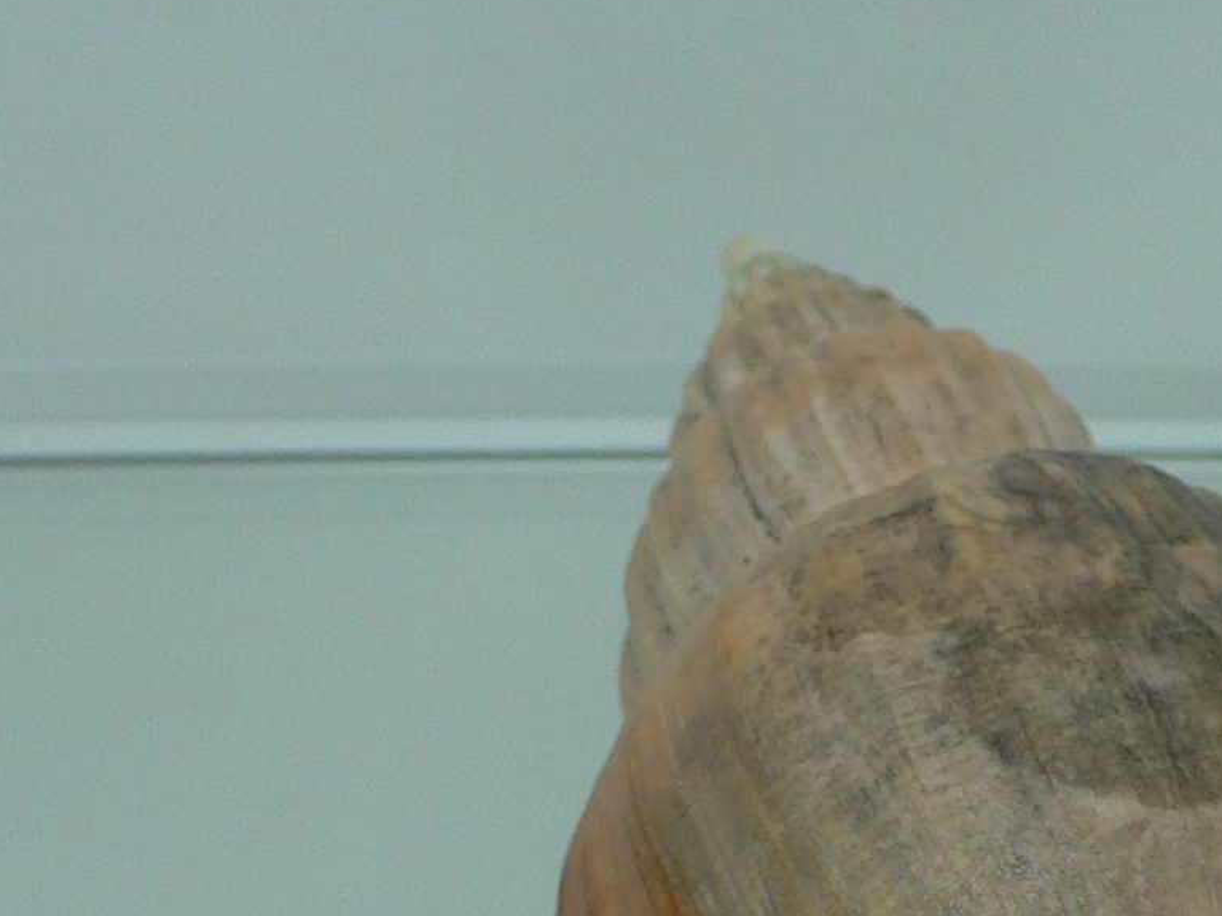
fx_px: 3247
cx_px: 1090
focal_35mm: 92
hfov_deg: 20.9
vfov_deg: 15.4
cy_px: 1129
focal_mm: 4.6
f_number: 2.8
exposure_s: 1/60
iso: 80
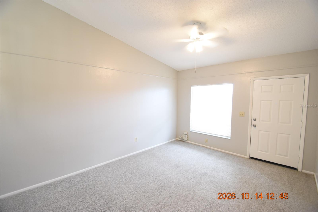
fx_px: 132
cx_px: 159
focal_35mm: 15
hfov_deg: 100.4
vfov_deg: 77.3
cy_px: 106
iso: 1400
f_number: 3.5
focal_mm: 10
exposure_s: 1/60
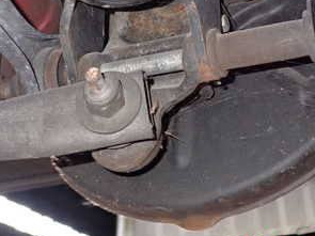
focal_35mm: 61
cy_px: 21
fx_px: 555
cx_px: 166
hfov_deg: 31.7
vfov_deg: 23.4
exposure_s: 1/30
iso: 400
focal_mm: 5.4
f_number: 6.3
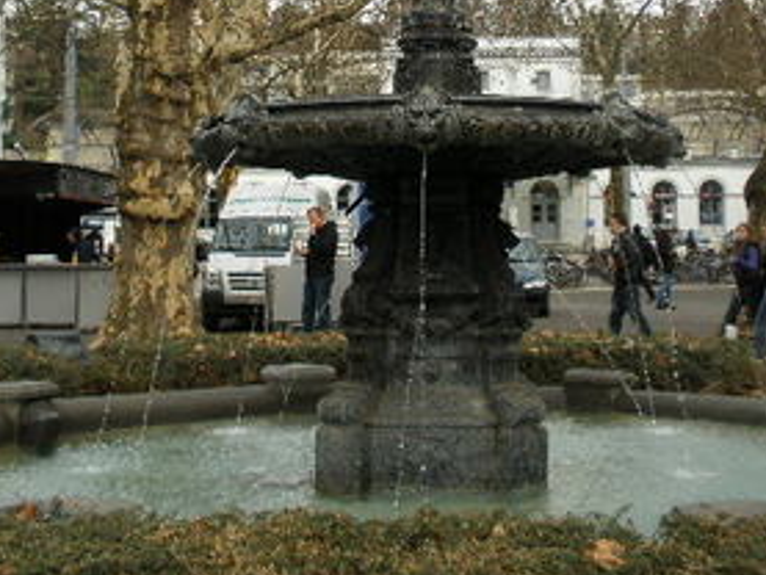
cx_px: 436
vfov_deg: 24.1
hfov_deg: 32.1
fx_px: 1328
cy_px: 117
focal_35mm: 60
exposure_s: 1/320
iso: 64
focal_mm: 6.6
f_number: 3.5
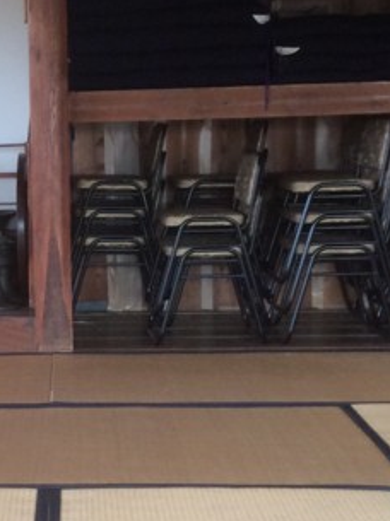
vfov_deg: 23.3
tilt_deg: -9.6
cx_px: -14
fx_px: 1265
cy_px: 296
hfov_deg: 17.1
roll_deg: +2.4
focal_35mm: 84
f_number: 2.4
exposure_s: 1/24
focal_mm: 3.3
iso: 100
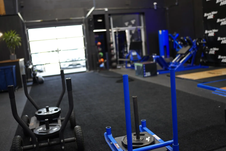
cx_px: 113
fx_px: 226
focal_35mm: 36
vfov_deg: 36.9
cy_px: 77
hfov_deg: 53.1
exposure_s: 1/40
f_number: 1.4
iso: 200
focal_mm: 35
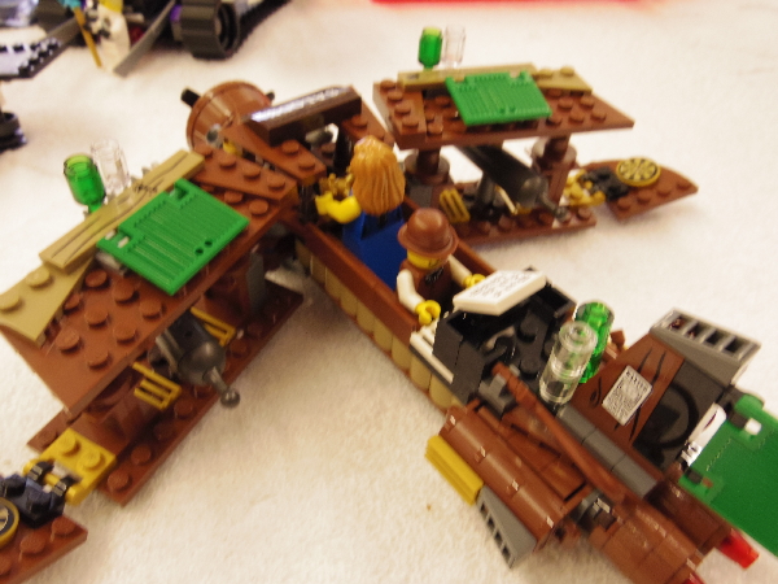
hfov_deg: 61.7
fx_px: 652
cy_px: 292
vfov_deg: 48.2
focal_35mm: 29
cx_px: 389
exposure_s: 1/50
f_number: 4.5
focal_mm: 5.2
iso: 500
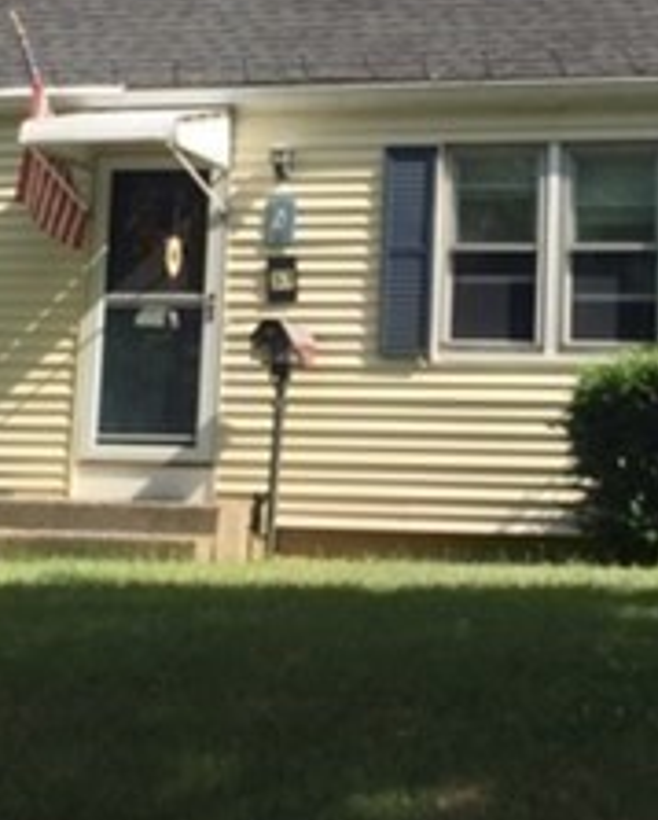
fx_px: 1846
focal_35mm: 76
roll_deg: -1.9
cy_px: 180
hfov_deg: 20.0
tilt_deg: +8.3
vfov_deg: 24.7
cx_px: 529
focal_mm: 4.15
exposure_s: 1/1522
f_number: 2.2
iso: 32
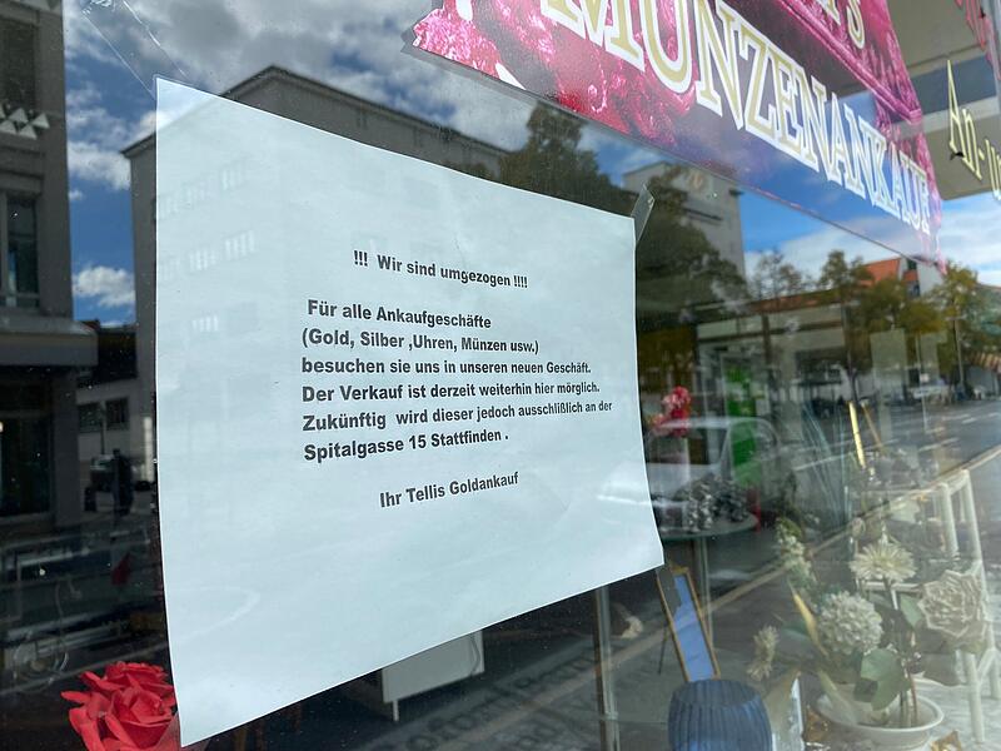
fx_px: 752
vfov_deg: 53.1
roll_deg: +3.6
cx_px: 500
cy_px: 376
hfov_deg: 67.3
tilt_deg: +4.7
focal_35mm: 26
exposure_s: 1/1543
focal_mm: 4.25
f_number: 1.8
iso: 32
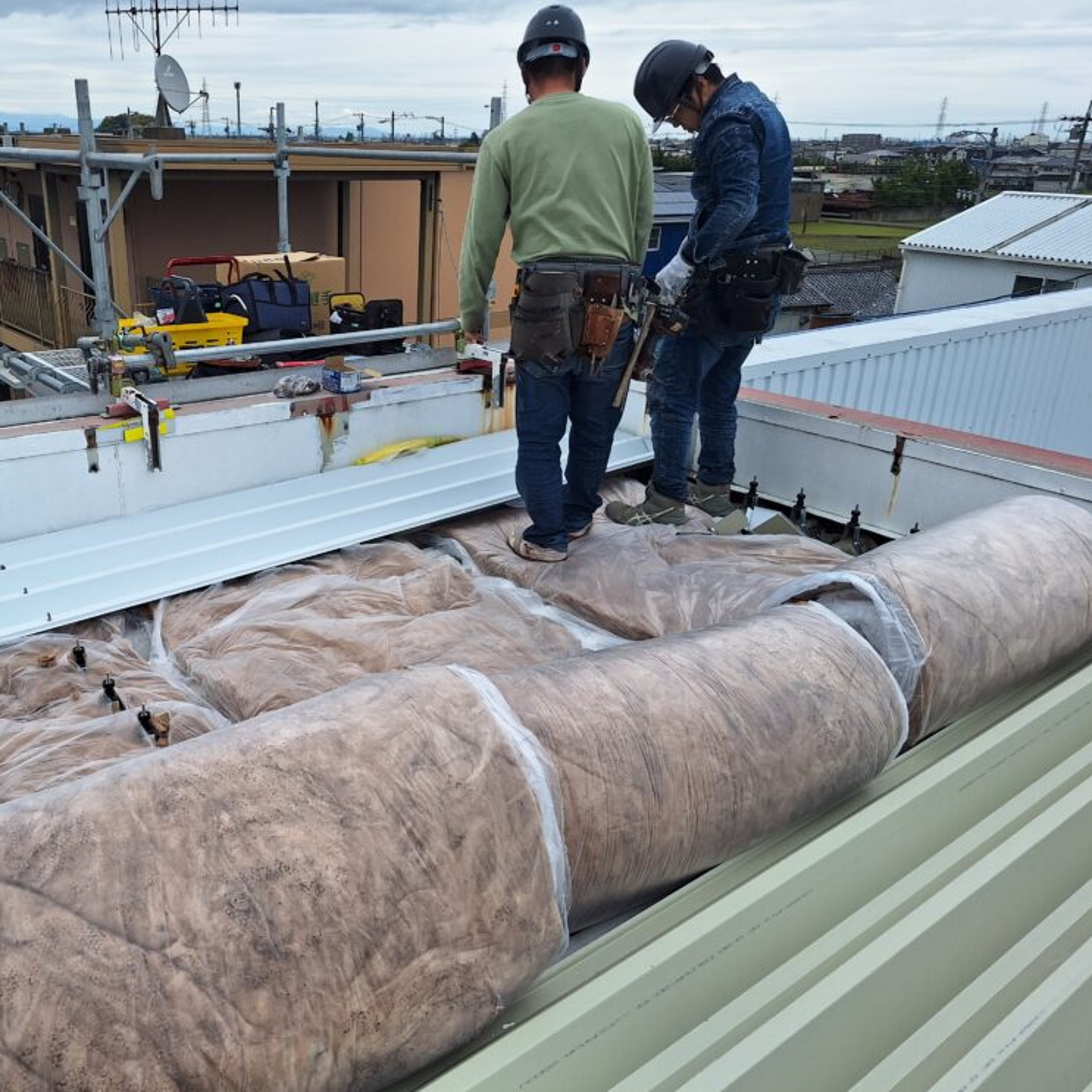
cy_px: 539
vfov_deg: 57.3
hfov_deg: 56.5
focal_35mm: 28
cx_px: 395
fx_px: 999
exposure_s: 1/2075
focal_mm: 5.54
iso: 40
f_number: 1.8
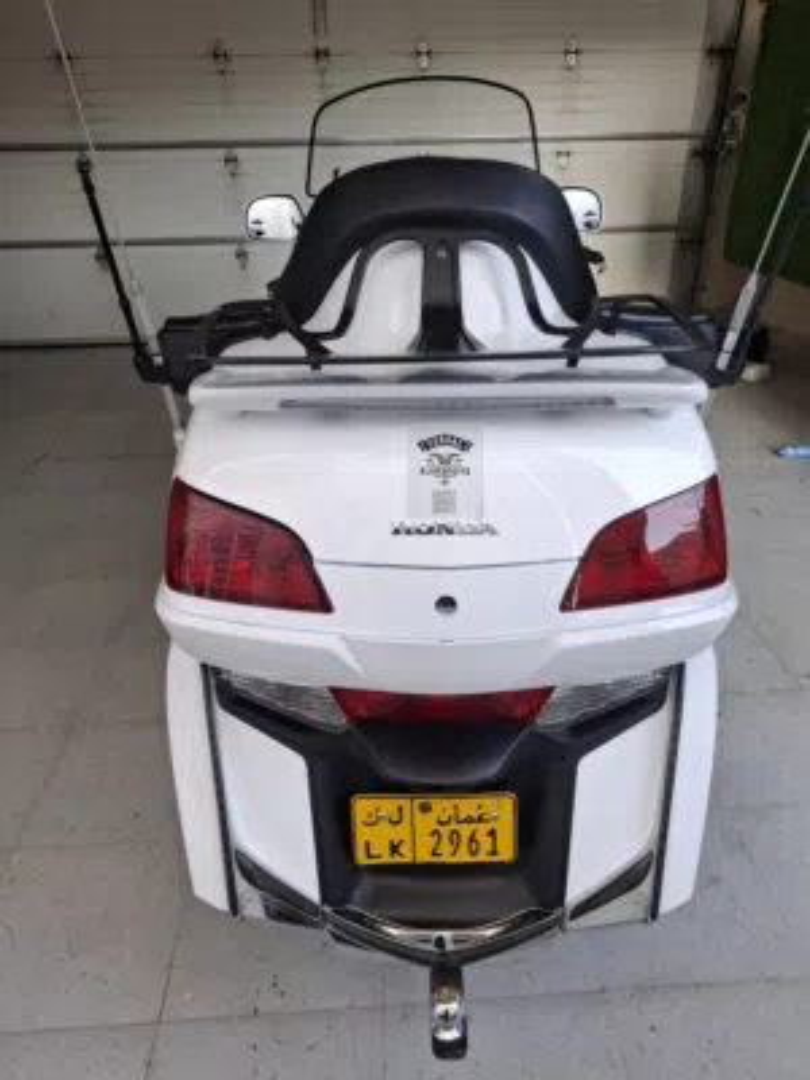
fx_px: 718
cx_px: 405
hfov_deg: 58.9
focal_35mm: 23
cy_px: 540
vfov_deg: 73.9
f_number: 1.8
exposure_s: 1/100
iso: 50
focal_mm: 5.54
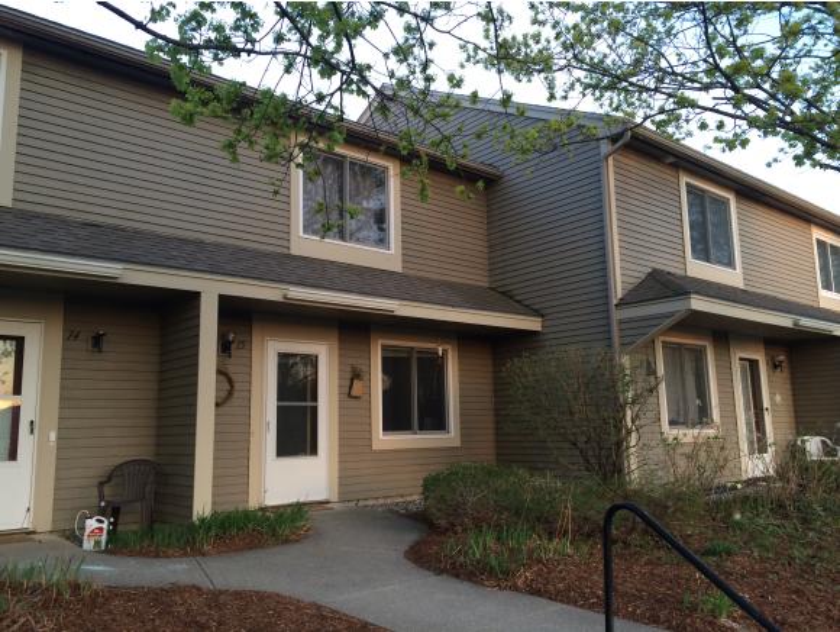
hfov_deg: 59.9
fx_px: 729
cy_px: 316
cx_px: 420
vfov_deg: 46.9
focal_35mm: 30
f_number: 2.2
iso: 64
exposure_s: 1/30
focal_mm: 4.12
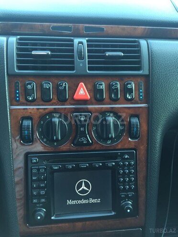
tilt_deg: -30.4
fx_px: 199
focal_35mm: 29
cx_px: 89
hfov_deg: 48.2
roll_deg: -0.7
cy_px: 118
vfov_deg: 61.7
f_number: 2.2
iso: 100
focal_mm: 4.15
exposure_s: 1/33
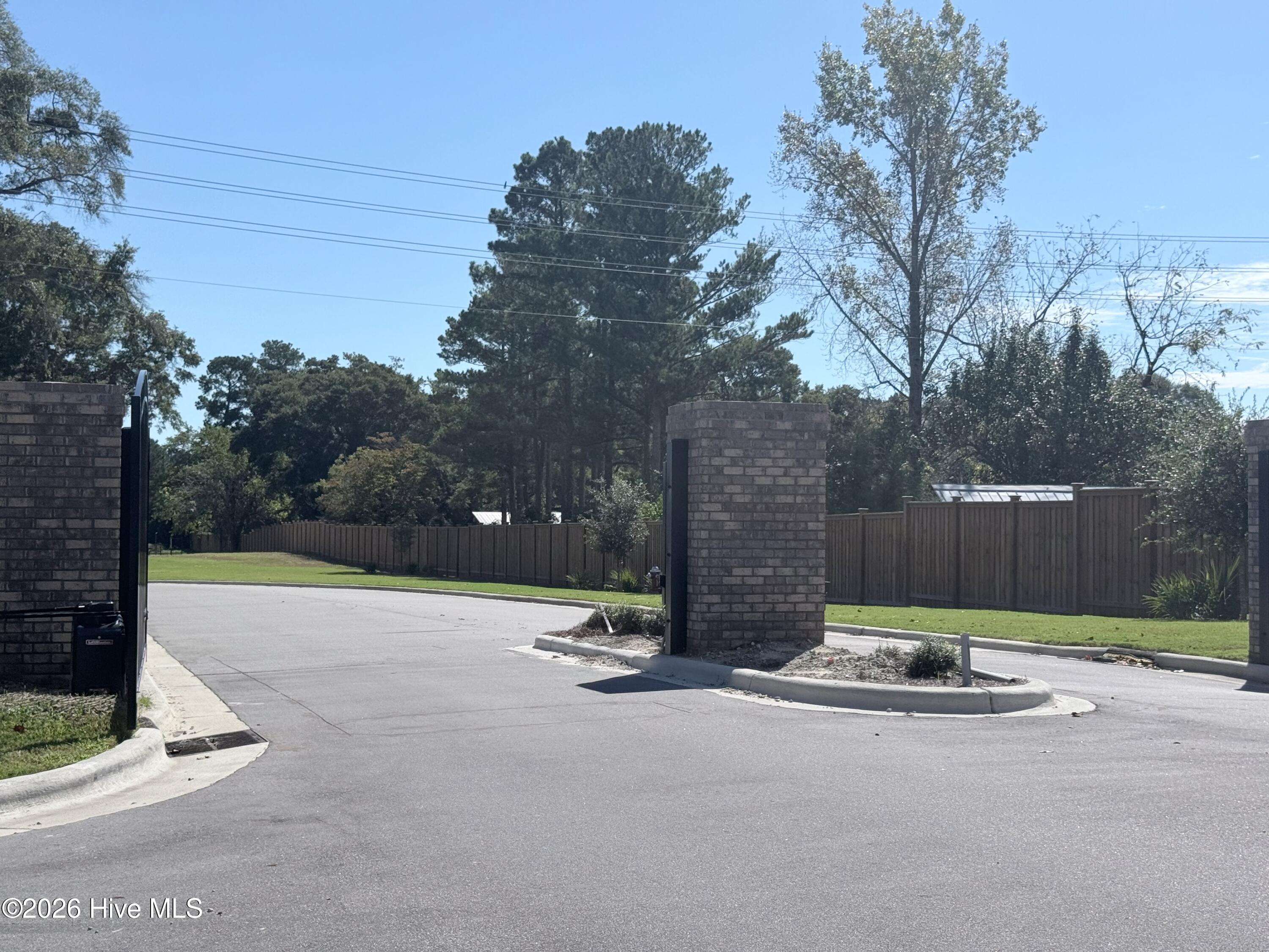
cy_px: 476
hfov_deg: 39.7
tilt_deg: +1.4
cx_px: 634
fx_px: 1760
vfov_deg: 30.3
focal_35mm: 48
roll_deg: -0.7
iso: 64
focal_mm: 6.76
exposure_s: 1/7874
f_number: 1.78
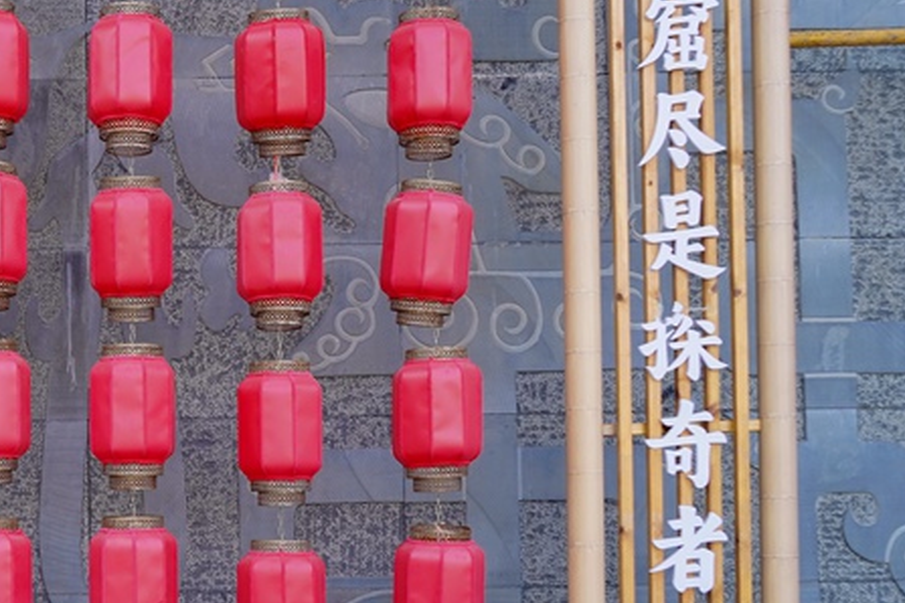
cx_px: 30
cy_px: 357
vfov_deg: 24.6
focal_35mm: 55
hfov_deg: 33.6
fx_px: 1383
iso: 250
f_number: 6.3
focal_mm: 24
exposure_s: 1/100
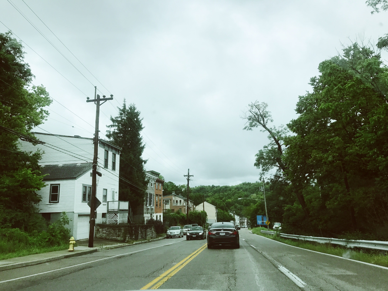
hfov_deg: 63.4
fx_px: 314
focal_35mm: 28
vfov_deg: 49.7
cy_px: 146
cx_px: 194
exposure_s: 1/3195
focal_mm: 3.99
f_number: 1.8
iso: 20
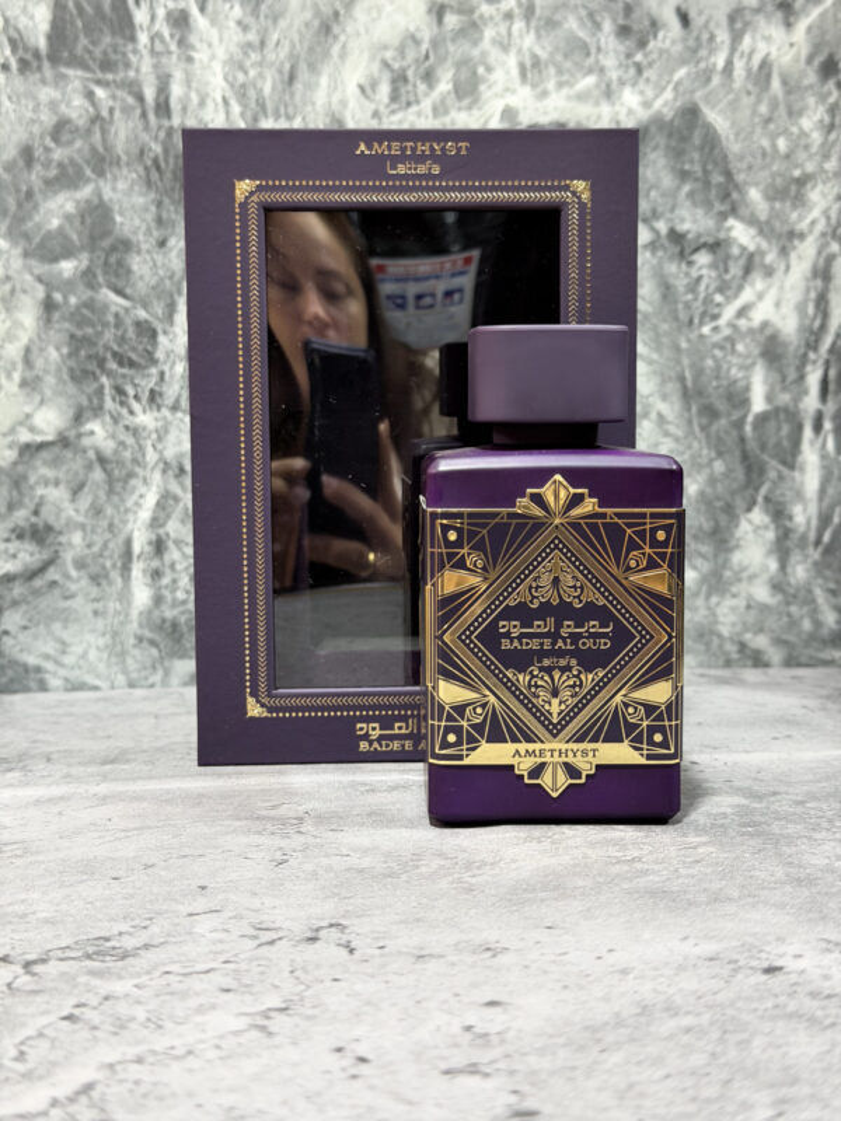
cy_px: 560
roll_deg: -0.1
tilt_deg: -6.1
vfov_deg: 39.7
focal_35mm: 48
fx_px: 1555
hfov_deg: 30.3
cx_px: 420
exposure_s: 1/24
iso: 800
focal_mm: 6.76
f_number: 1.78
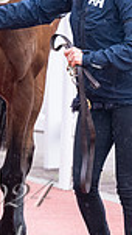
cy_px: -9
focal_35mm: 1169
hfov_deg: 1.0
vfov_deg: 1.8
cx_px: 53
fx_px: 7270
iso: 1000
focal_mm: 240
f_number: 5
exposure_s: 1/500
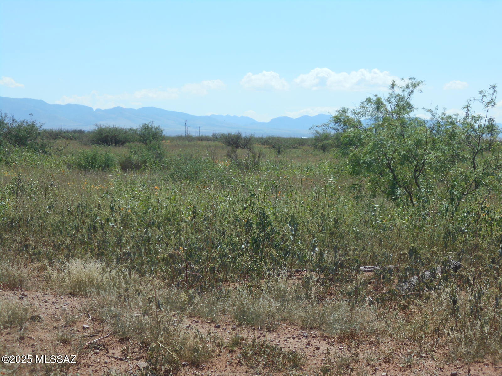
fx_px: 1421
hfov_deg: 20.0
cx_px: 251
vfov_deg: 15.1
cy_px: 188
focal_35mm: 98
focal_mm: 17.6
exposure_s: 1/500
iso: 80
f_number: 5.5
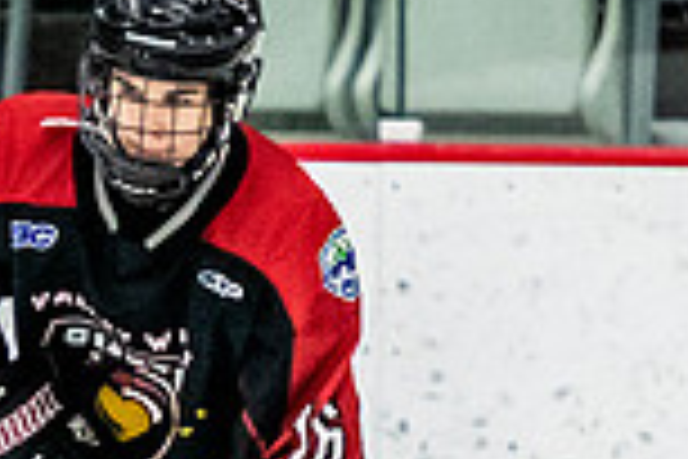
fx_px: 23218
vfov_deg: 1.1
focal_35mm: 1215
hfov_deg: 1.7
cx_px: 182
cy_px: 905
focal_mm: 140
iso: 2200
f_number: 2.8
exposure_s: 1/640
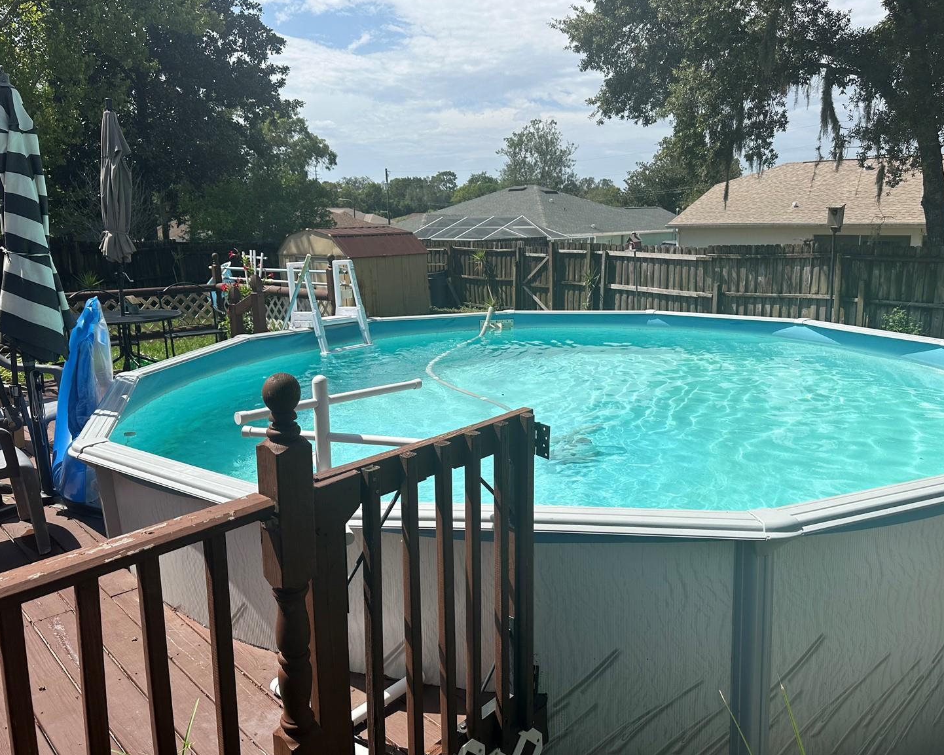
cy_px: 364
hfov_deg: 66.0
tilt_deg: -11.4
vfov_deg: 54.9
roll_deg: +0.2
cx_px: 489
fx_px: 726
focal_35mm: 26
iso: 80
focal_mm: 6.86
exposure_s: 1/6211
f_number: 1.78
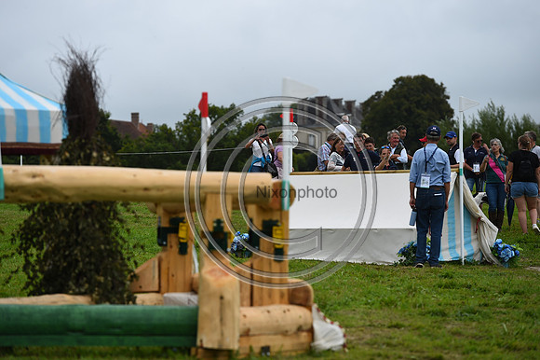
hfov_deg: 11.8
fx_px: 2623
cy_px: 180
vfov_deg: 7.8
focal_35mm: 175
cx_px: 270
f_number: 5
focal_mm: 175
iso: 160
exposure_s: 1/1000
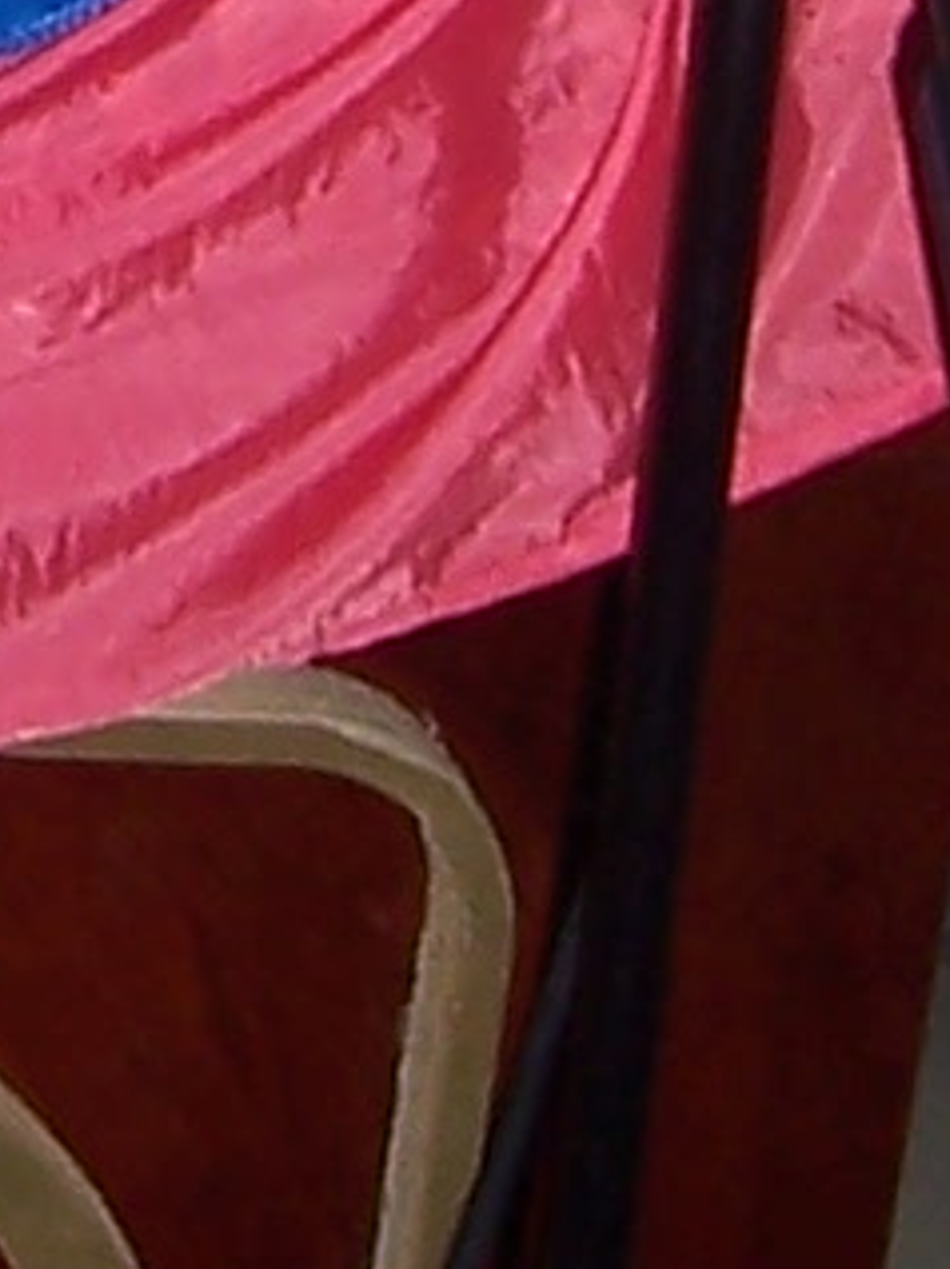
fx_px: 9563
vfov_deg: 7.3
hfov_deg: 5.6
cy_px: -1361
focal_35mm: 261
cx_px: -886
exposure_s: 1/60
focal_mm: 6
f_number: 3
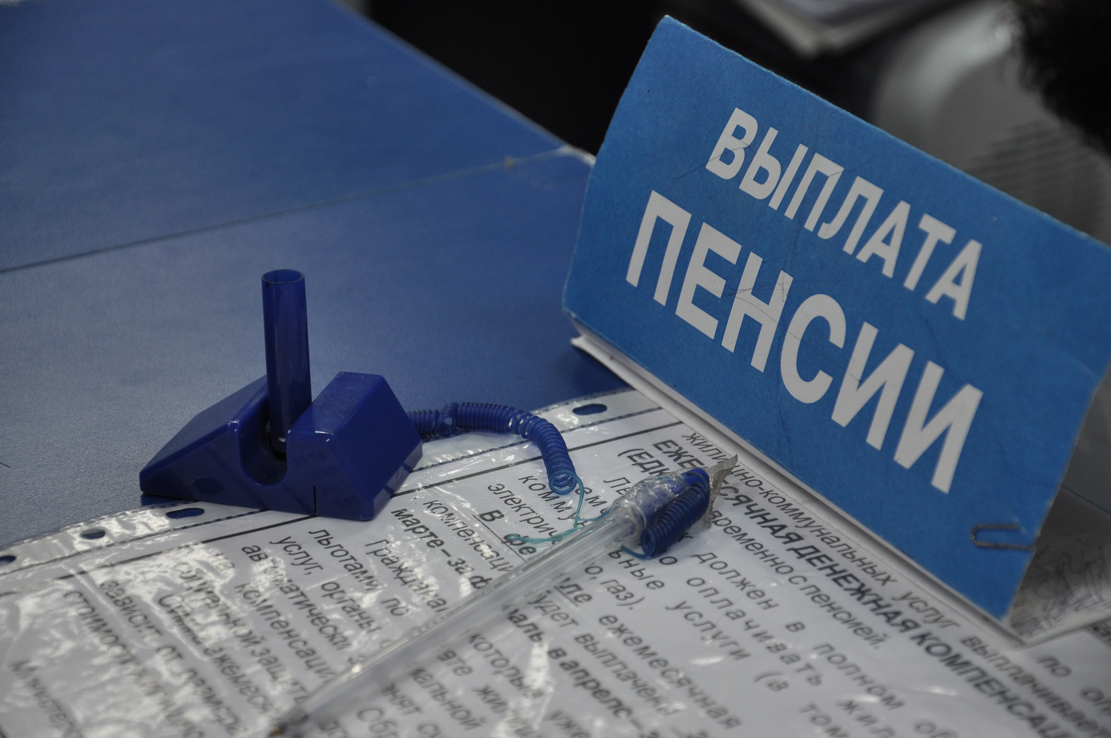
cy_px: 369
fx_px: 3699
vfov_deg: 11.4
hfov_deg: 17.1
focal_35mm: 120
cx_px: 556
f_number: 6.3
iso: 400
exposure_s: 1/40
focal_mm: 80
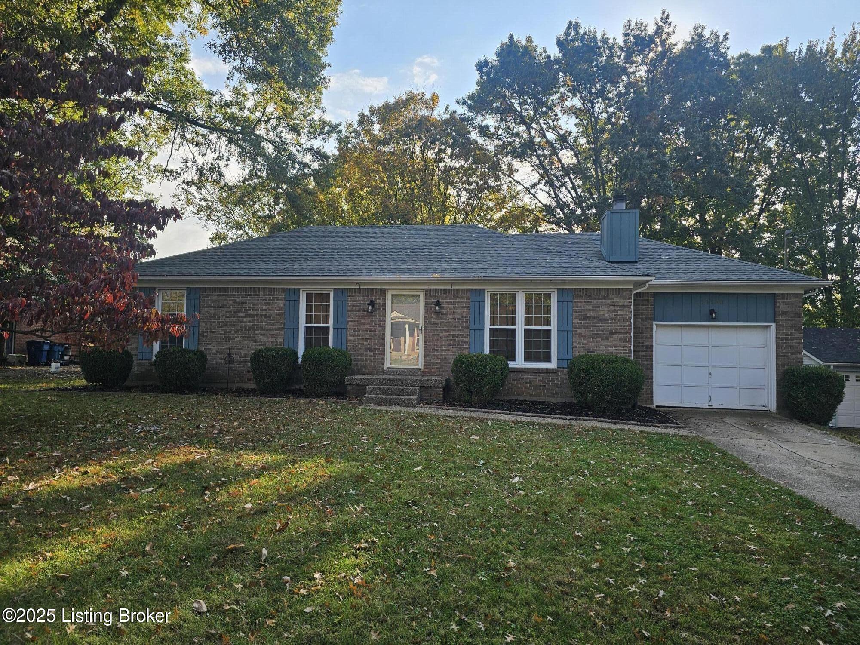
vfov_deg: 58.9
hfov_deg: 73.9
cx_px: 430
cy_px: 322
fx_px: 571
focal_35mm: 23
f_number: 1.7
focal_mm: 6.3
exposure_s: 1/350
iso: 10
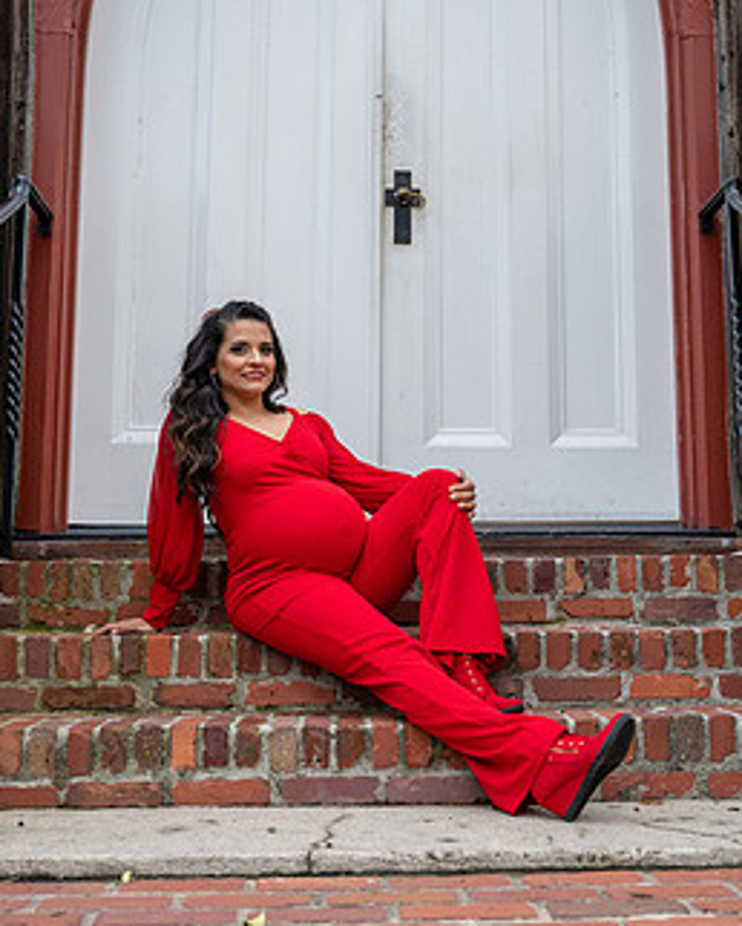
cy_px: 391
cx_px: 414
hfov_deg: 30.8
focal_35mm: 49
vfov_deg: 37.9
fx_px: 1344
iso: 640
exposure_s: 1/640
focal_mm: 29
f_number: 2.8
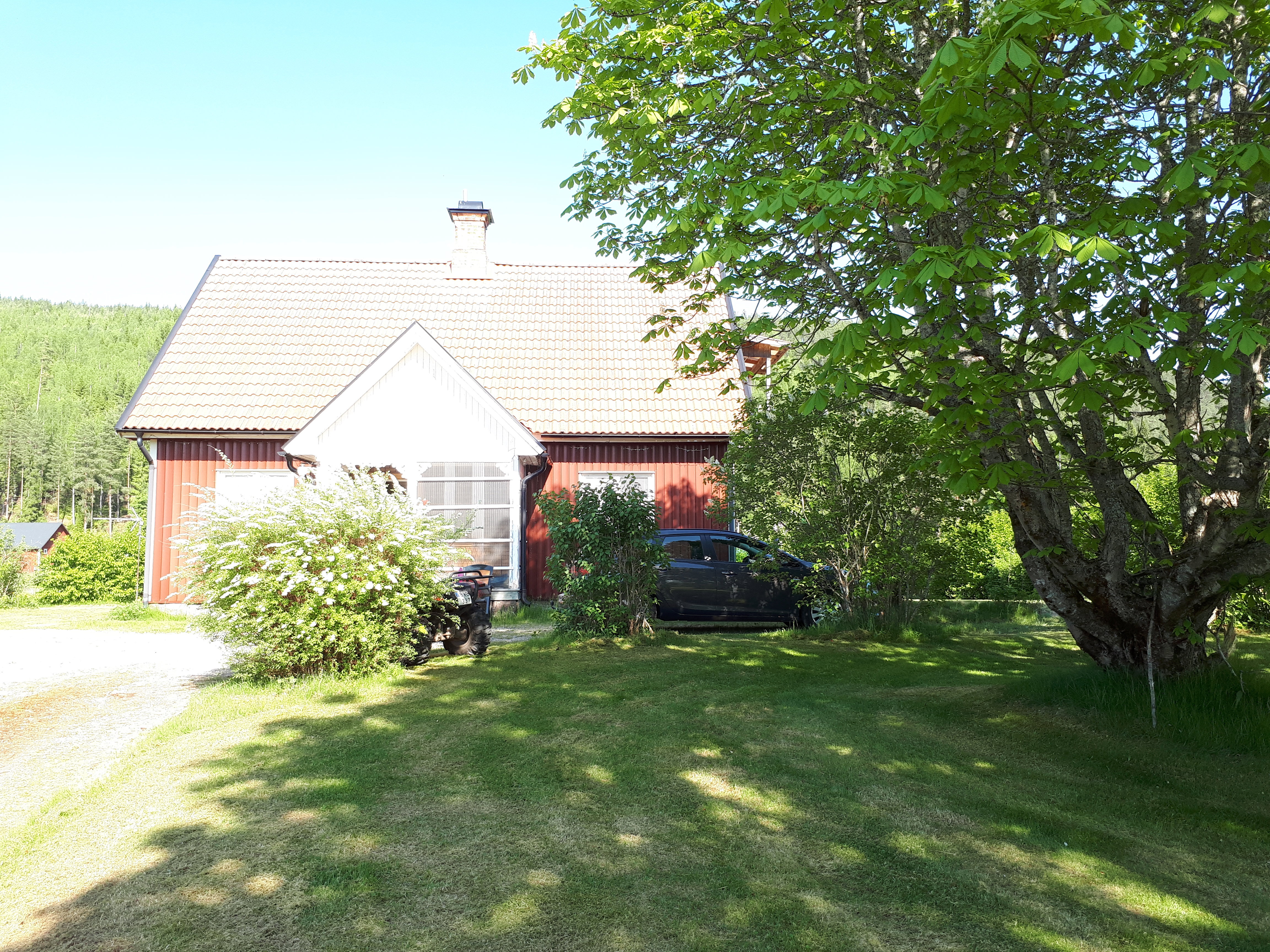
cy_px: 476
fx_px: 991
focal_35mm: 27
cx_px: 635
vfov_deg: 51.4
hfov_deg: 65.3
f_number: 1.9
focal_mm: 3.6
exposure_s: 1/269
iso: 40
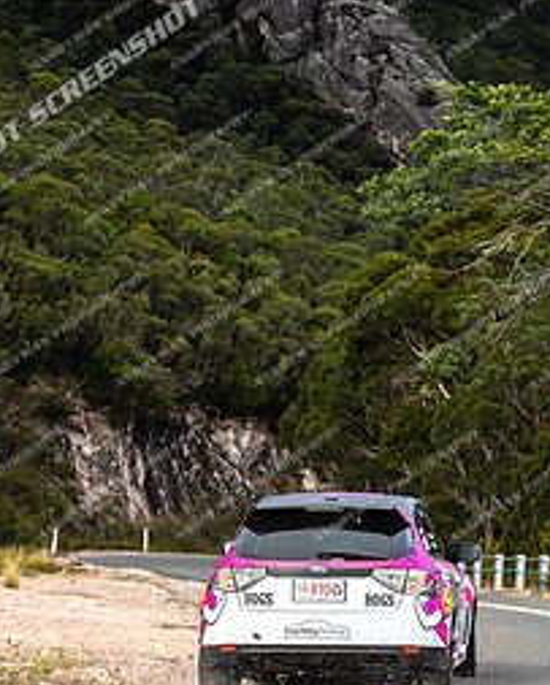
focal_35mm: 175
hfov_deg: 8.8
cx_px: 295
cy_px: 257
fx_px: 3554
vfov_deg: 11.0
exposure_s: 1/2000
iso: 200
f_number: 4
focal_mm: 70
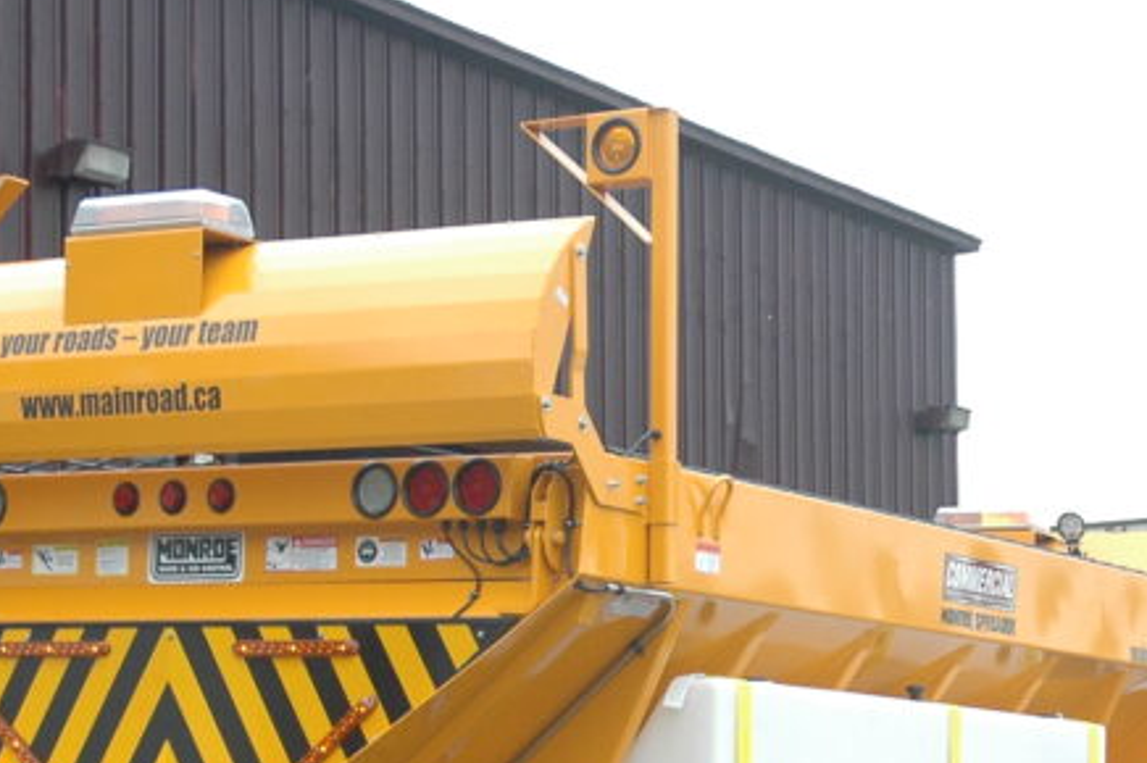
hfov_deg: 19.9
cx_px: 747
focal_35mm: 102
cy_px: 833
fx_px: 3253
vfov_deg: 13.1
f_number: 4
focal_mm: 29
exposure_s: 1/640
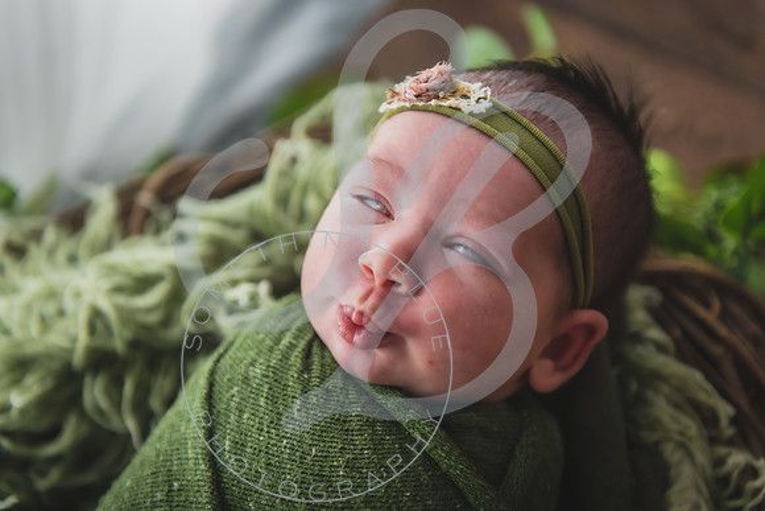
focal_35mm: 62
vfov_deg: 21.9
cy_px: 256
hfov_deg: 32.4
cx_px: 382
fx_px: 1318
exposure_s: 1/125
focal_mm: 62
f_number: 2.8
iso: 100
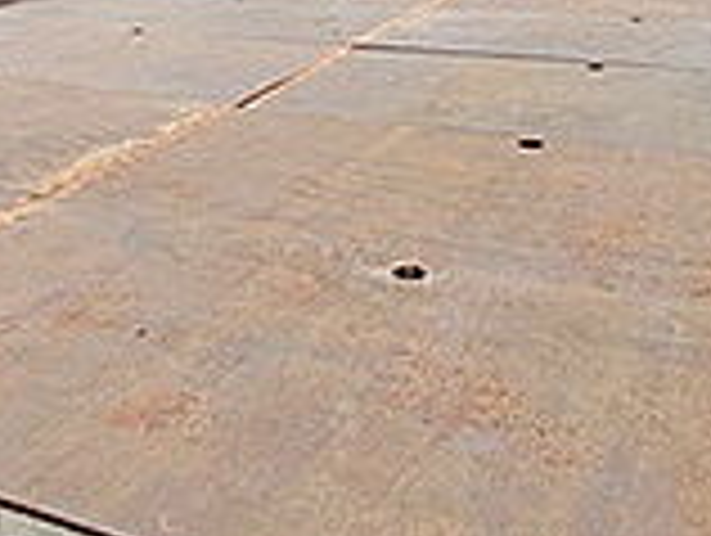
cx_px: 225
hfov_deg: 35.7
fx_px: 1090
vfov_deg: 22.6
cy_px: -266
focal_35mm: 53
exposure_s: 1/1689
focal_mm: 1.83
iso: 52
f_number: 2.2
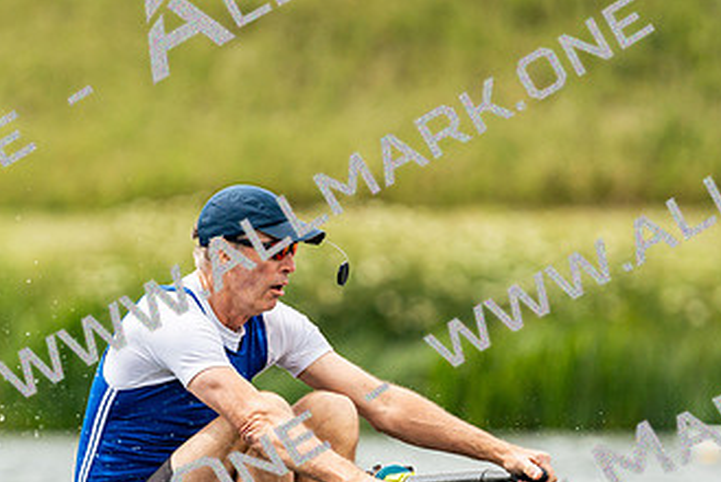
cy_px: 404
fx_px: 17660
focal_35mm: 881
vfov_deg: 1.6
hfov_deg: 2.3
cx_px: 265
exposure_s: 1/2000
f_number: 6.3
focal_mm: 500
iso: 500
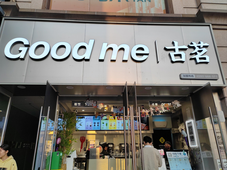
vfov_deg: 51.4
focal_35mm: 27
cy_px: 85
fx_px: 177
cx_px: 114
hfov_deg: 65.3
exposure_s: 1/370
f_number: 1.9
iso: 100
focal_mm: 5.52
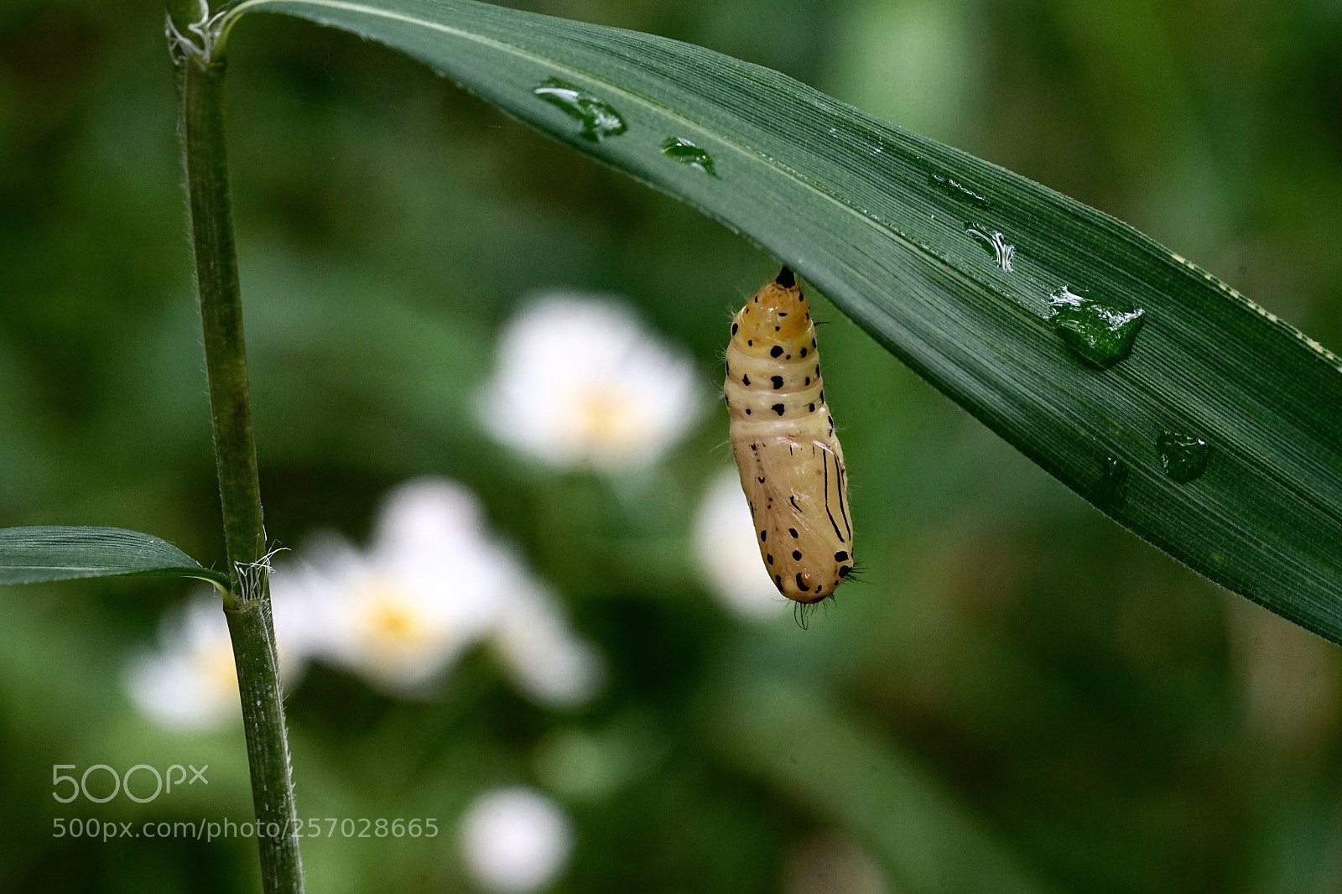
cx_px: 671
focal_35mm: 90
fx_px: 3354
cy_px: 447
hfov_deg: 22.6
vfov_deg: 15.2
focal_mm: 90
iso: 1000
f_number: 11
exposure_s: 1/15
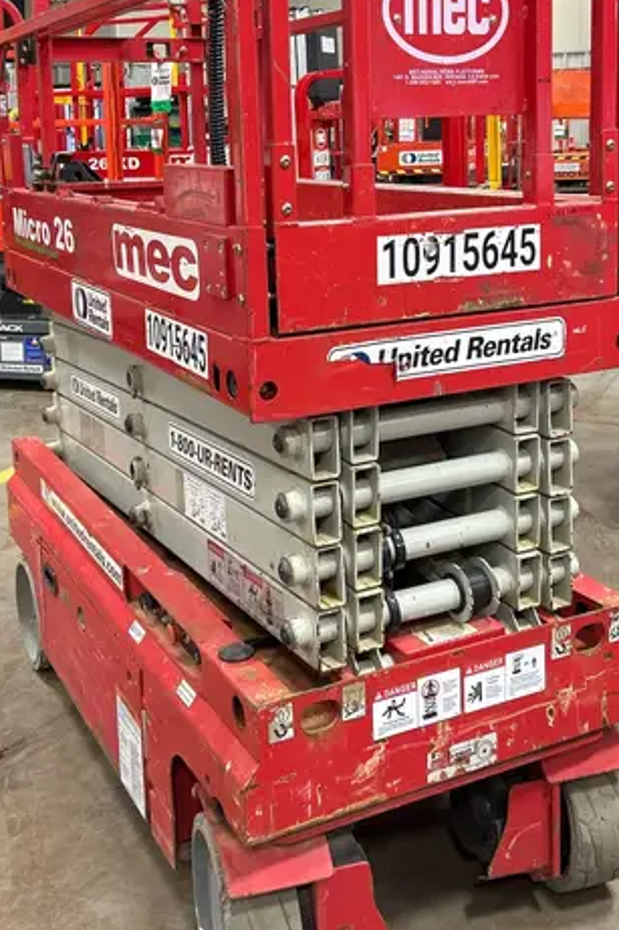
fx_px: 1110
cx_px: 286
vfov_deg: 44.4
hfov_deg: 31.2
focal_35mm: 43
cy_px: 273
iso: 200
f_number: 1.5
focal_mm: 5.7
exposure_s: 1/60
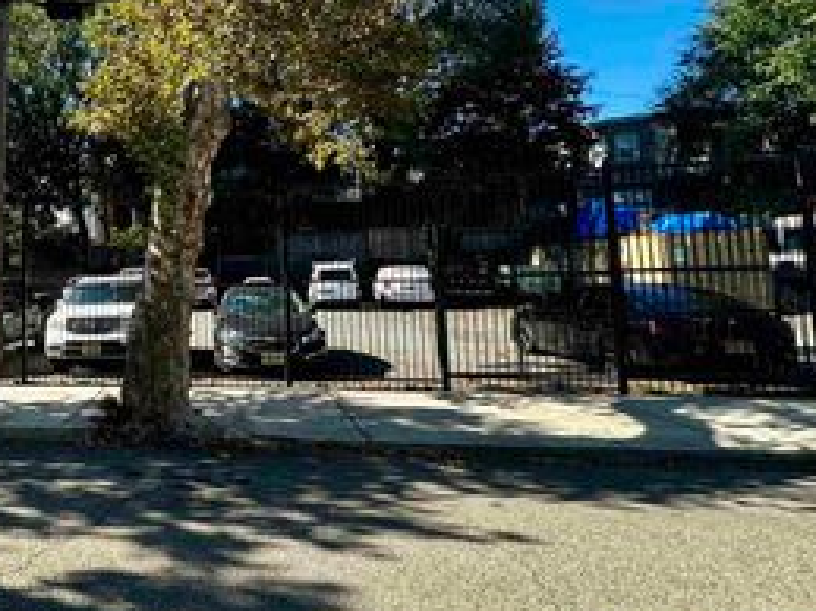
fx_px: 636
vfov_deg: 50.9
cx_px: 41
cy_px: 235
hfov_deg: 54.3
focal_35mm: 27
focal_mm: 2.22
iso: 40
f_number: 2.2
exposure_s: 1/513
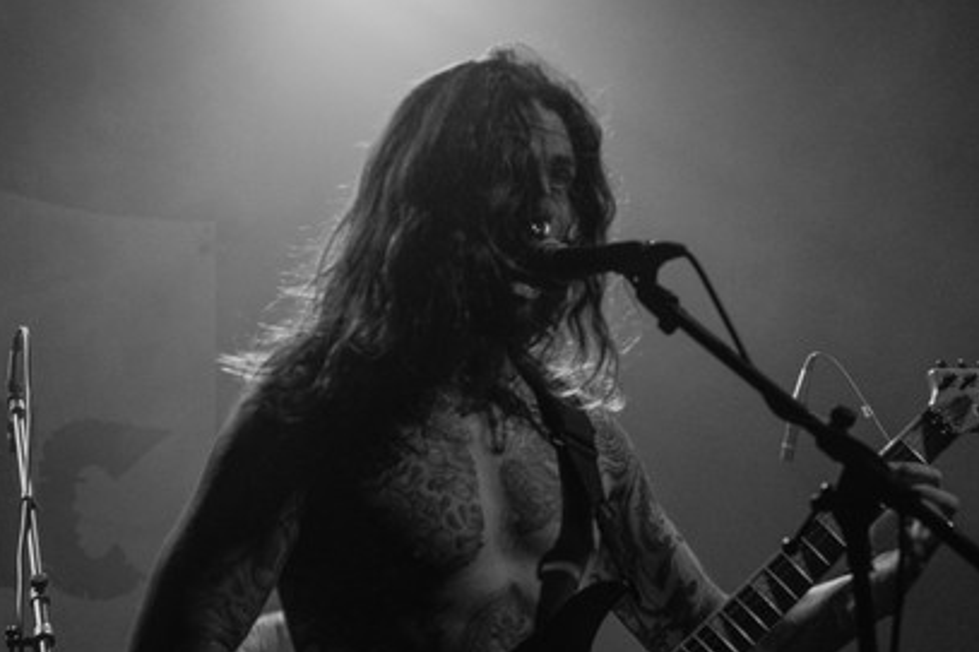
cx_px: 623
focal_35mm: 118
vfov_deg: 11.6
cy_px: 369
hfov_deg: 17.3
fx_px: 3207
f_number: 4
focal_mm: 50
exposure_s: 1/60
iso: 800
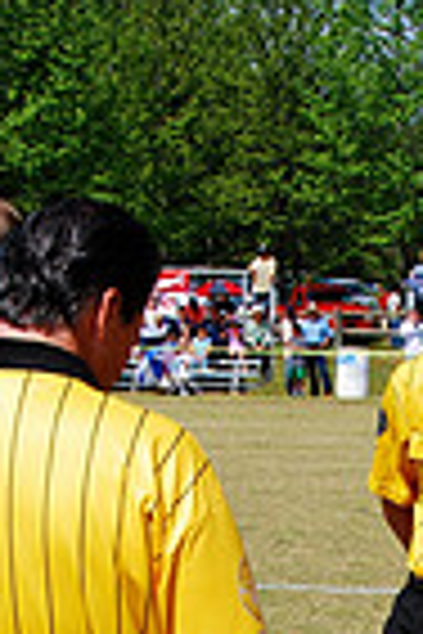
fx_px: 2284
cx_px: 439
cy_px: 814
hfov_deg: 10.5
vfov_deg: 15.1
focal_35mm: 130
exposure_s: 1/250
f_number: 8
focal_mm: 27
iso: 100
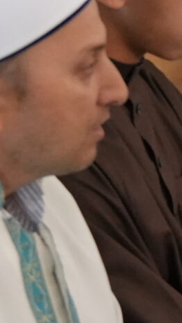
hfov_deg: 4.7
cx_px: 839
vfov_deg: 9.7
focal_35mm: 223
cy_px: 157
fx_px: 1912
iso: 8000
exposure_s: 1/160
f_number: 4
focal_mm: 39
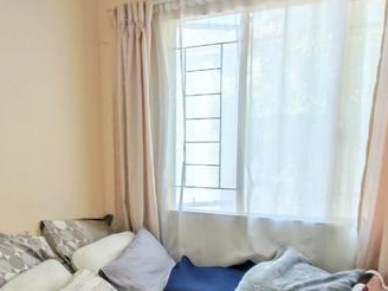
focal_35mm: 39
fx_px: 437
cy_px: 224
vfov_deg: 35.9
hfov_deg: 46.9
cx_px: 121
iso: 200
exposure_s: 1/33
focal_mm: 1.96
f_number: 2.2
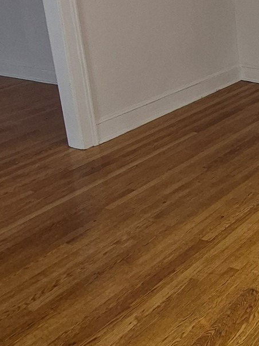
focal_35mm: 50
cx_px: 331
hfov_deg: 25.3
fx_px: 499
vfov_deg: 37.1
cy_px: 78
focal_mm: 1.74
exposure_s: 1/246
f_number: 2.2
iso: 40
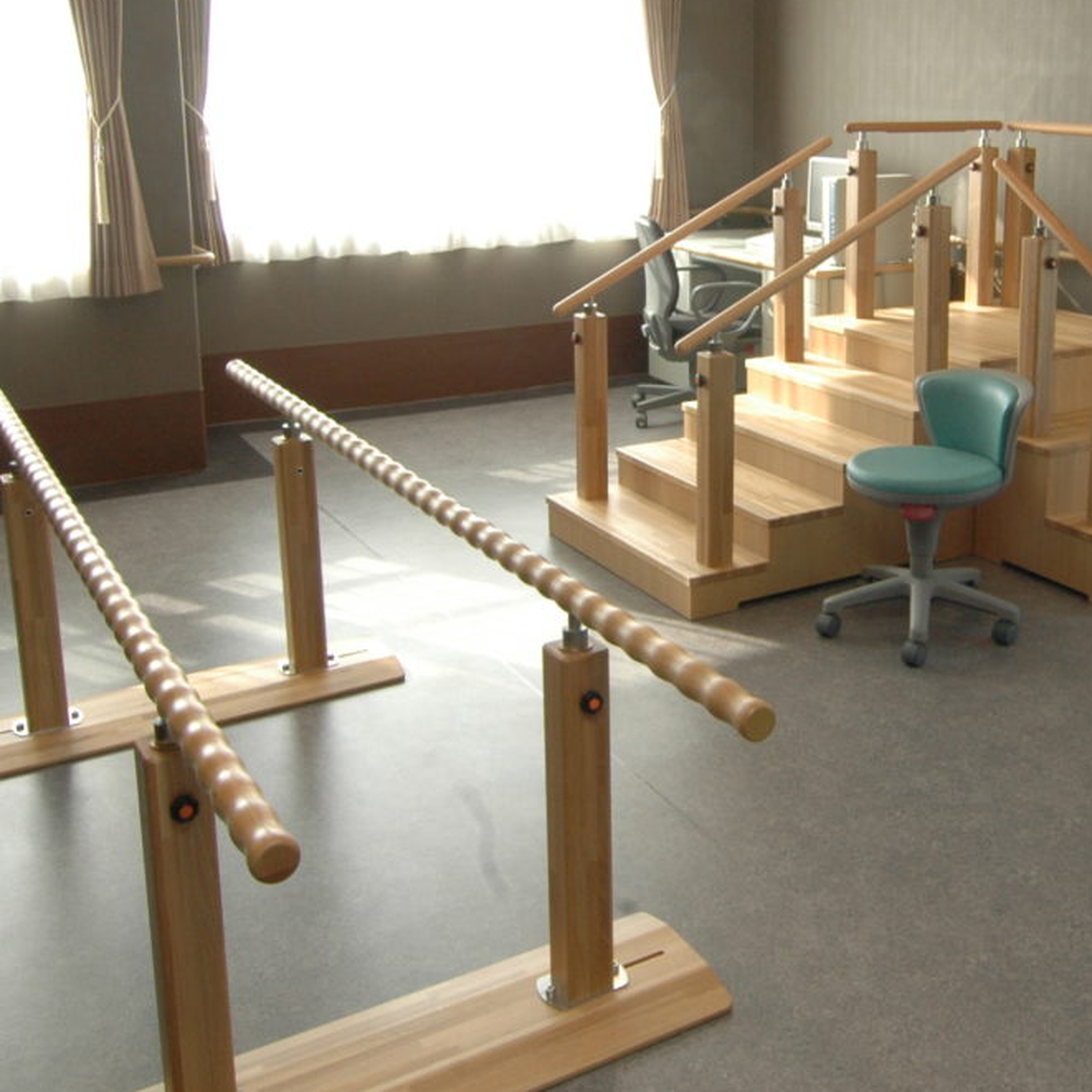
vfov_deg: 44.1
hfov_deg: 43.9
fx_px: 1321
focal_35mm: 37
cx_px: 780
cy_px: 339
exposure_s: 1/15
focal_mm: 12
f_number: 11
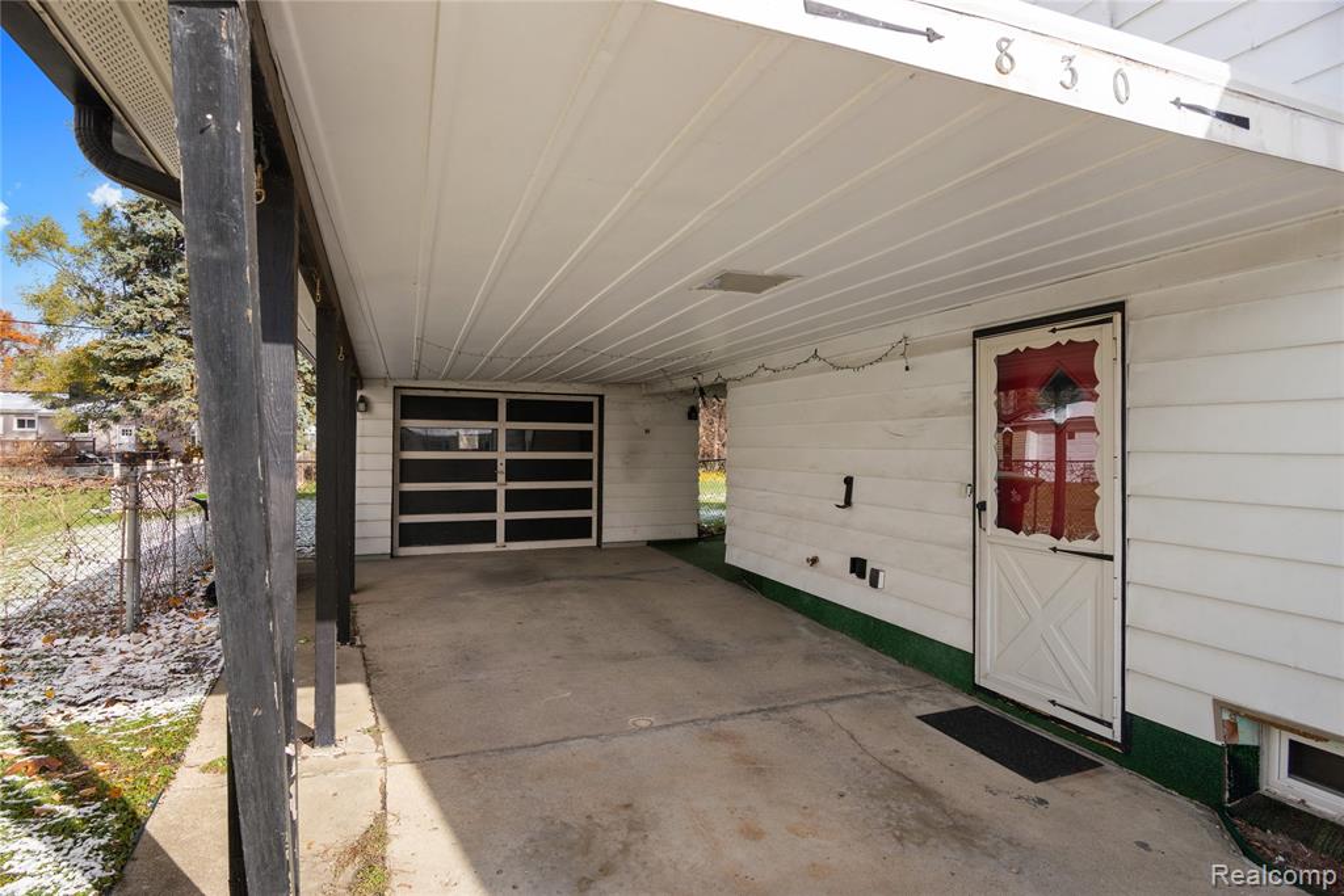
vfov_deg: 43.6
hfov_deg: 61.9
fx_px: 1120
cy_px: 448
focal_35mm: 30
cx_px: 672
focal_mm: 30
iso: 320
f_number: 9
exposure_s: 1/640
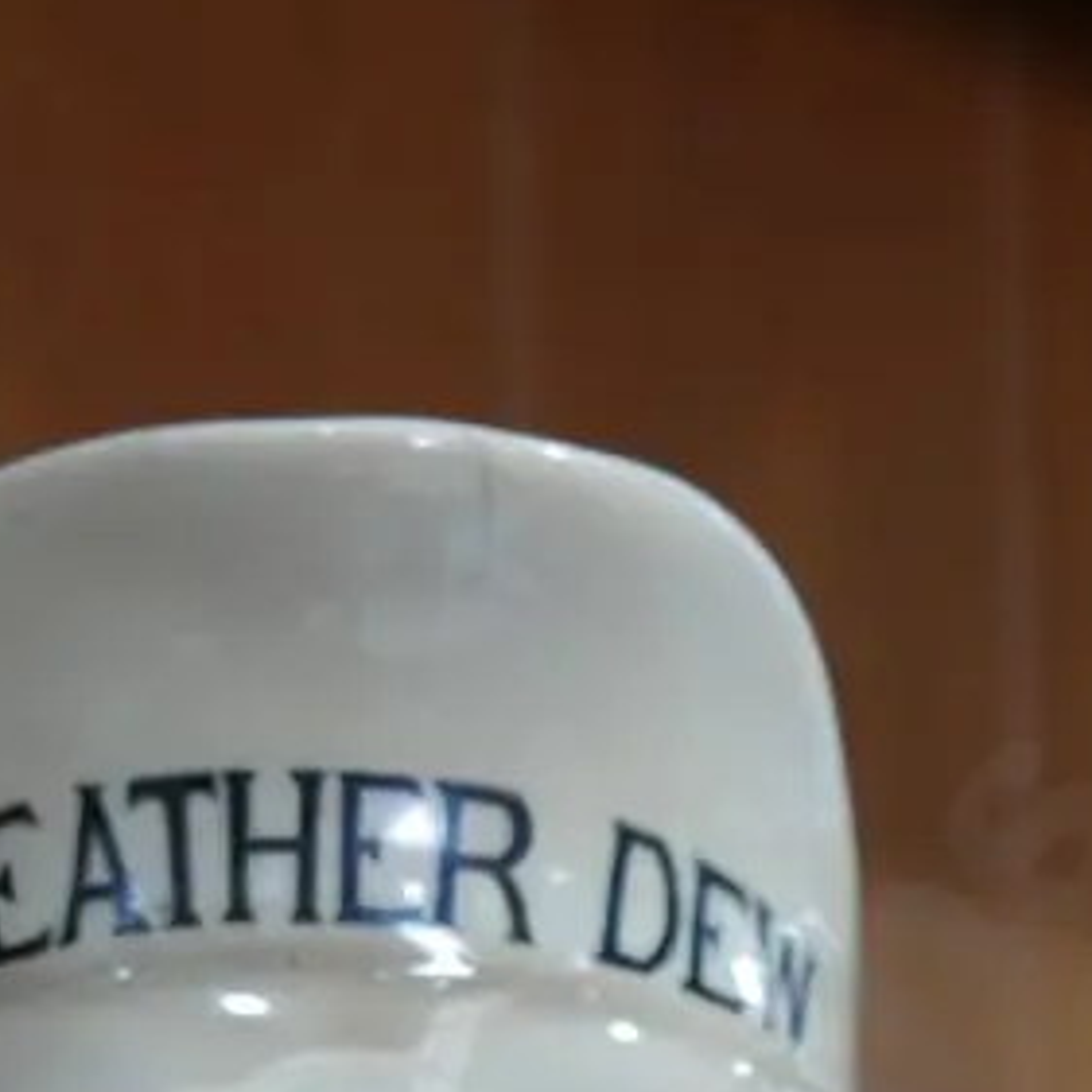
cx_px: 453
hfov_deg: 15.0
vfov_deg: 14.1
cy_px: 1605
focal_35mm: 116
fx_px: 4140
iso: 640
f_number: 4
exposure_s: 1/60
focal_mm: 18
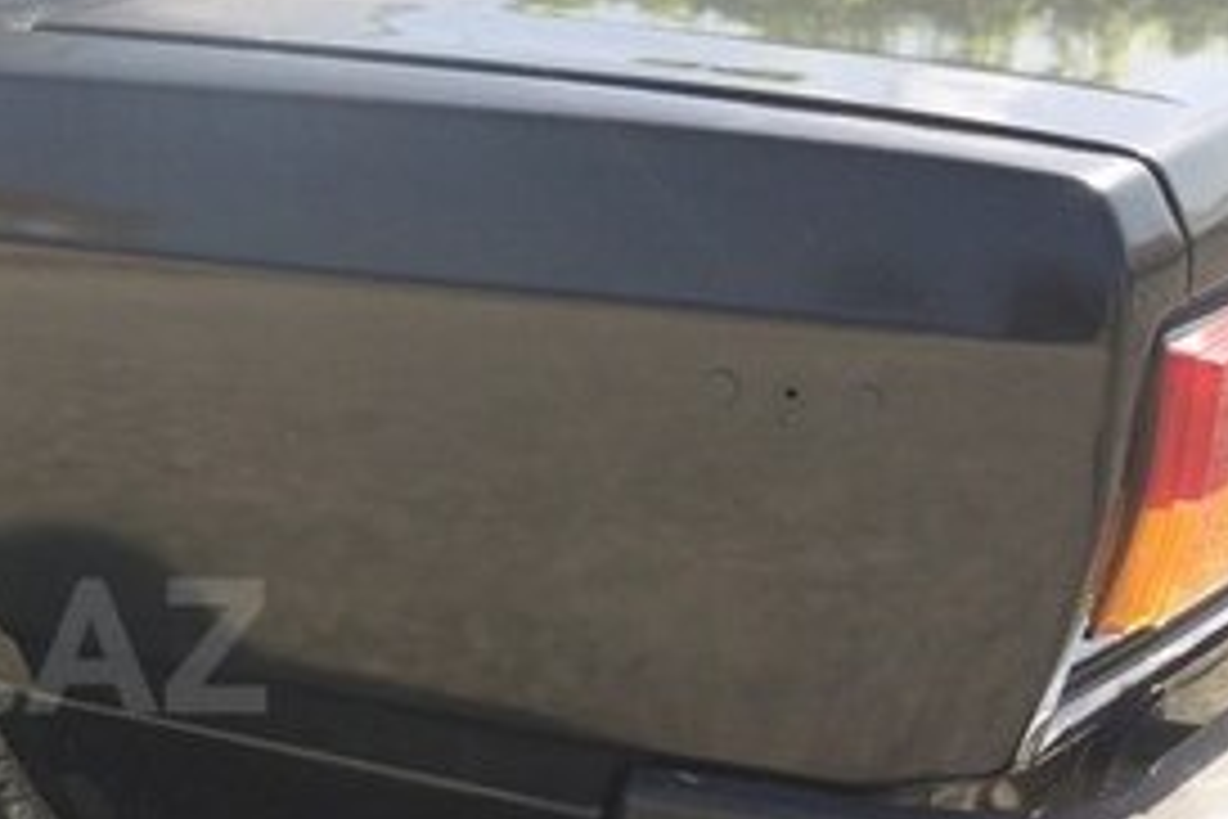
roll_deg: +7.1
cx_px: -193
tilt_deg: -19.5
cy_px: 646
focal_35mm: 73
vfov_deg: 18.5
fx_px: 2490
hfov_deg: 25.3
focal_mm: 4.15
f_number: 2.2
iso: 32
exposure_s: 1/672
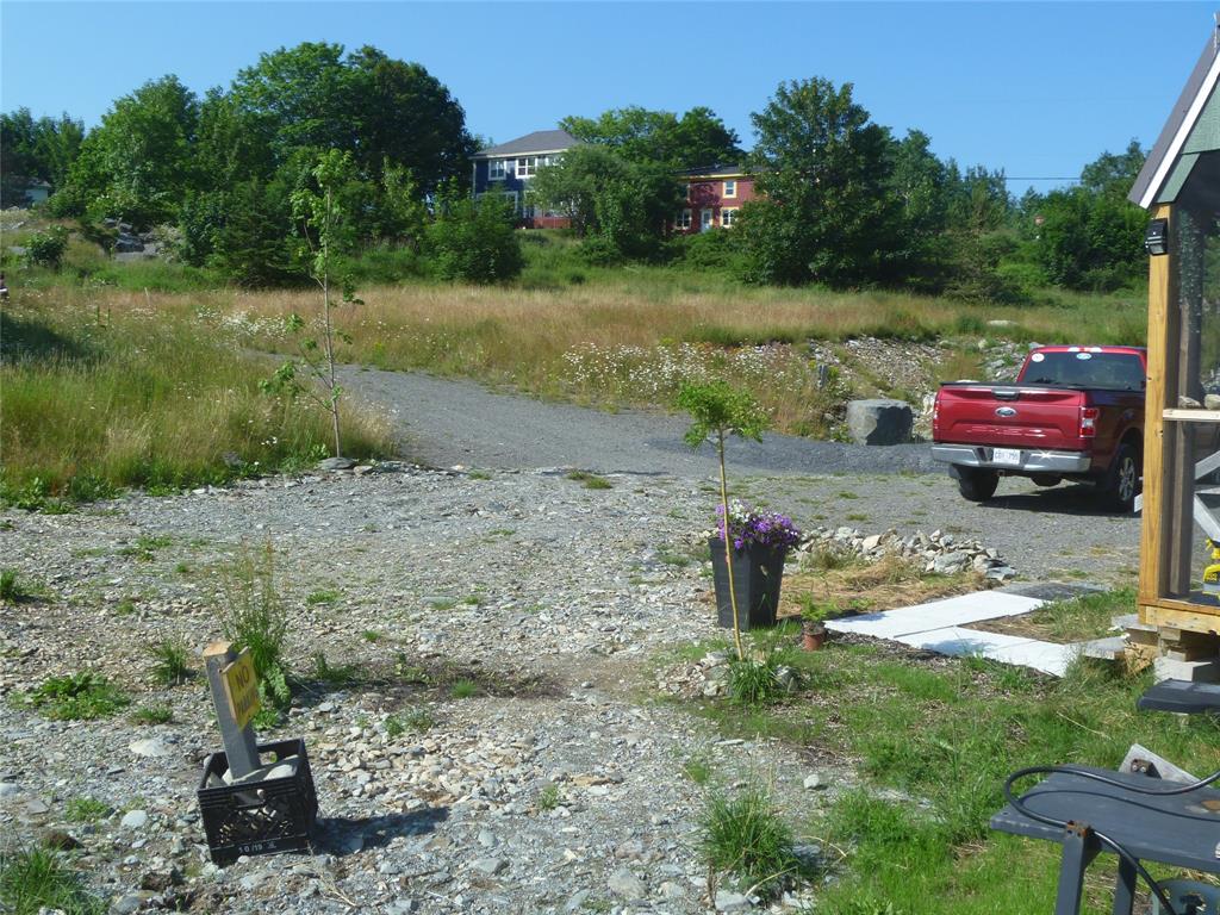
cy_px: 458
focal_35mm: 35
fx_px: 1234
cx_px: 610
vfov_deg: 40.7
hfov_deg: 52.6
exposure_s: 1/200
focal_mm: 6.3
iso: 80
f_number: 5.6
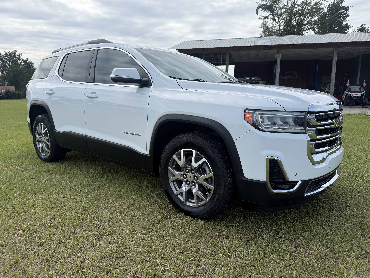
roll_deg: -0.5
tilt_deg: -9.5
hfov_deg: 71.6
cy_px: 139
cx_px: 185
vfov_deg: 56.8
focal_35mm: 24
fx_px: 257
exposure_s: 1/3584
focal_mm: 6.76
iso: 80
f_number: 1.78
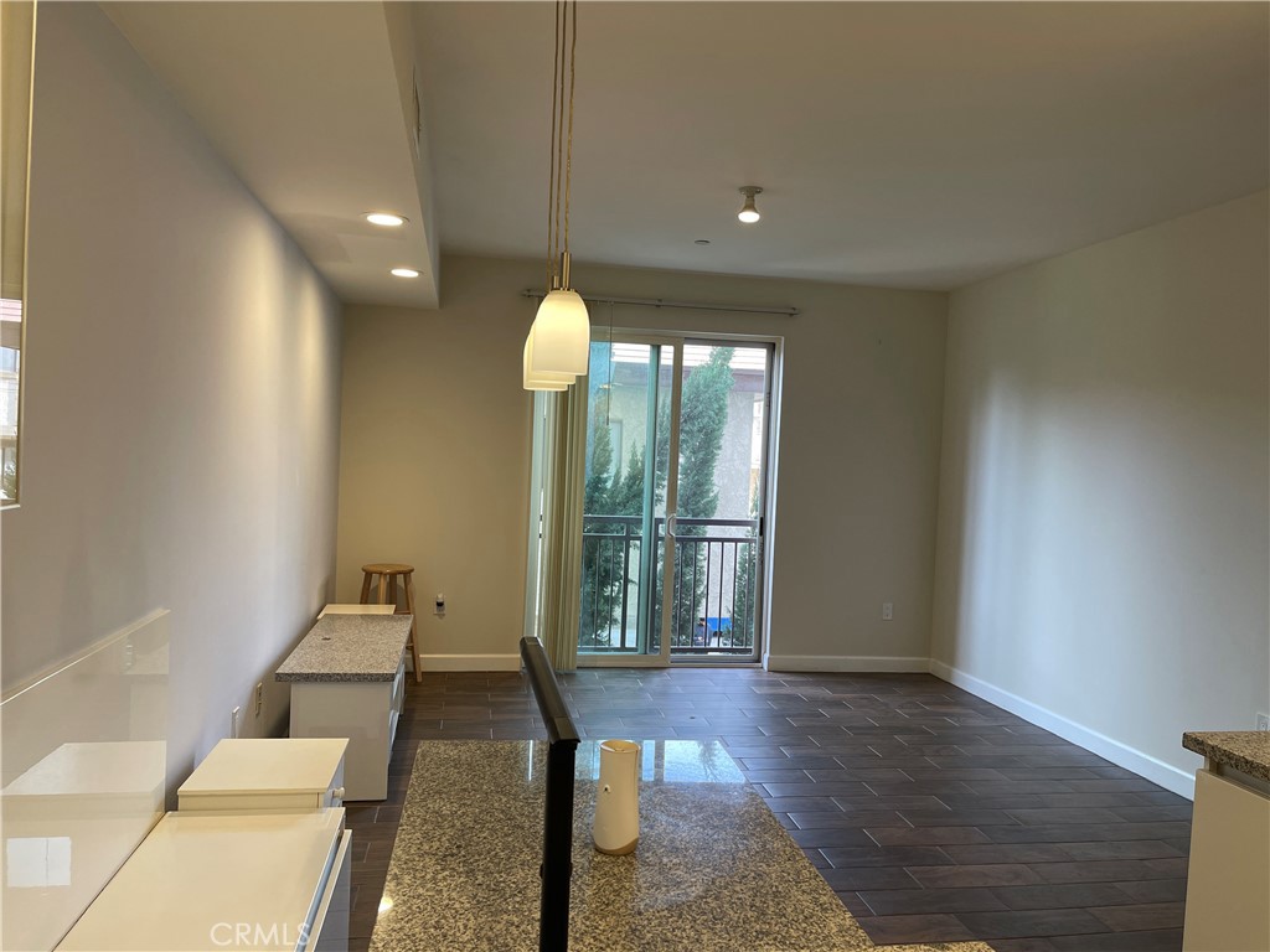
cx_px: 635
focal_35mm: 26
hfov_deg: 67.3
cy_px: 476
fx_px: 954
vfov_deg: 53.1
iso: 100
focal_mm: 5.1
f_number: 1.6
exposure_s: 1/120
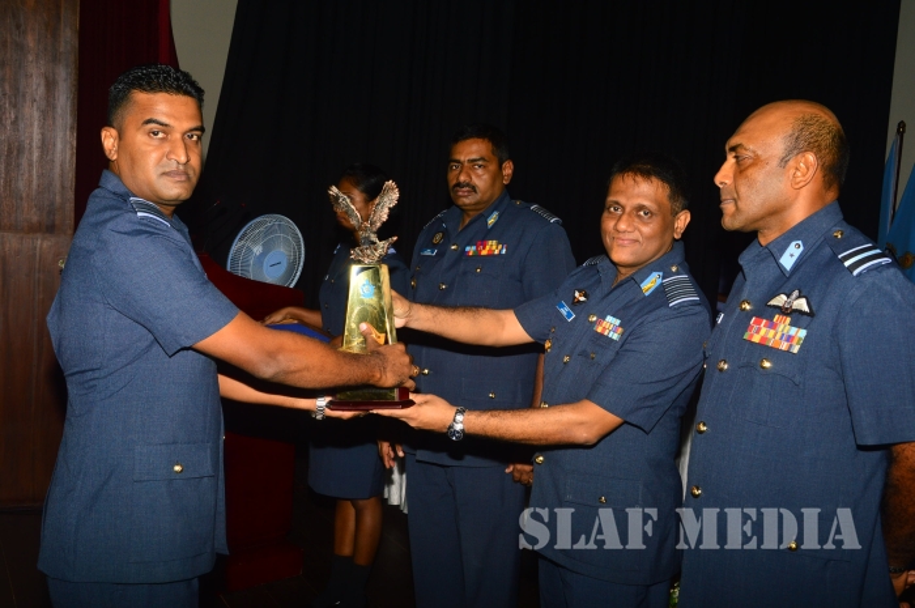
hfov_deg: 51.3
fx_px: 952
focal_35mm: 38
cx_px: 458
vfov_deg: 35.4
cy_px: 304
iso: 200
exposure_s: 1/200
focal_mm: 25
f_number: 8
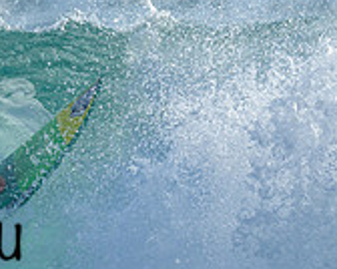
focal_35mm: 3216
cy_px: 161
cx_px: -60
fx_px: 32039
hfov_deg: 0.6
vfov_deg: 0.5
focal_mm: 800
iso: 200
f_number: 6.3
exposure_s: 1/2000
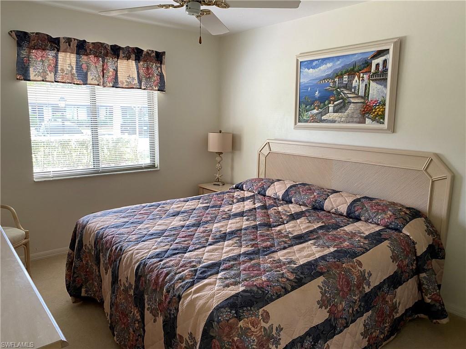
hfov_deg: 67.3
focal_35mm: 26
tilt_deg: -9.4
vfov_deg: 53.1
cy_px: 174
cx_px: 233
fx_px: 350
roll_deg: -1.3
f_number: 1.8
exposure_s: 1/60
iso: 100
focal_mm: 4.25
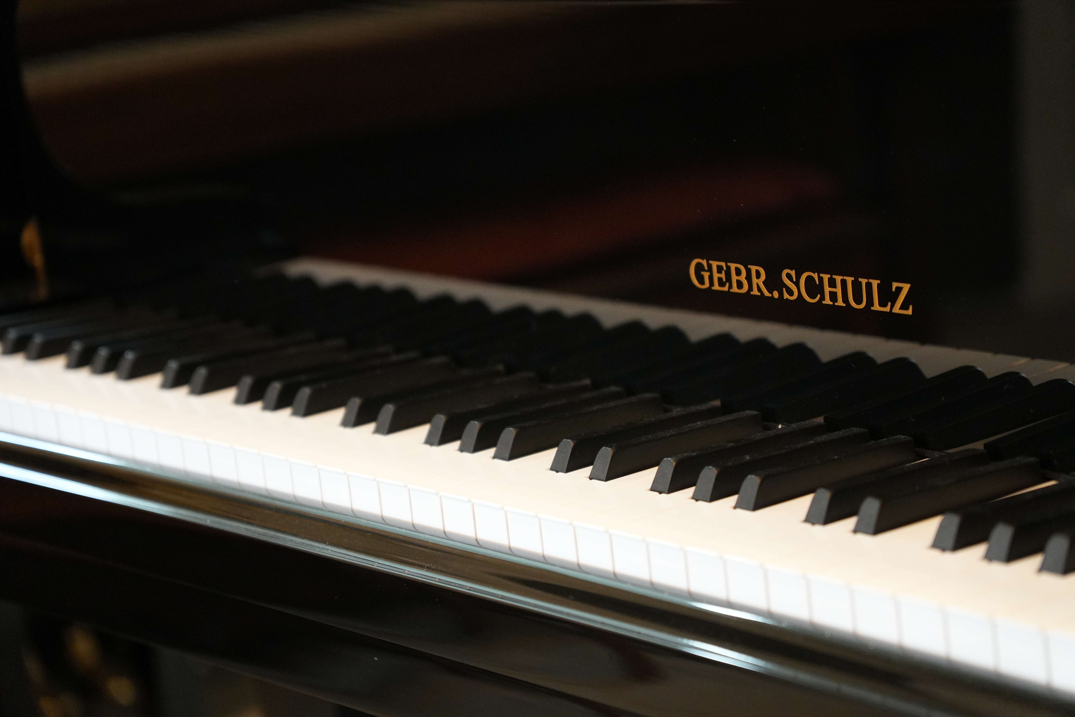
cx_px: 538
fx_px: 3135
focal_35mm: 105
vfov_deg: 13.0
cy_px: 358
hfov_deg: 19.5
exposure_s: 1/160
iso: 2500
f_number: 2.8
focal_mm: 70
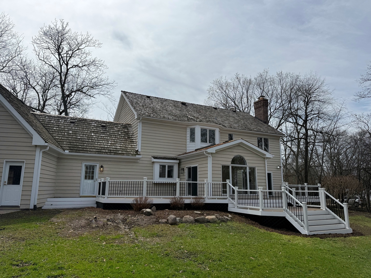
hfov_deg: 71.6
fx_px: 257
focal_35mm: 24
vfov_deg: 56.8
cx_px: 186
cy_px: 139
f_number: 1.78
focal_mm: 6.76
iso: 80
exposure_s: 1/11905
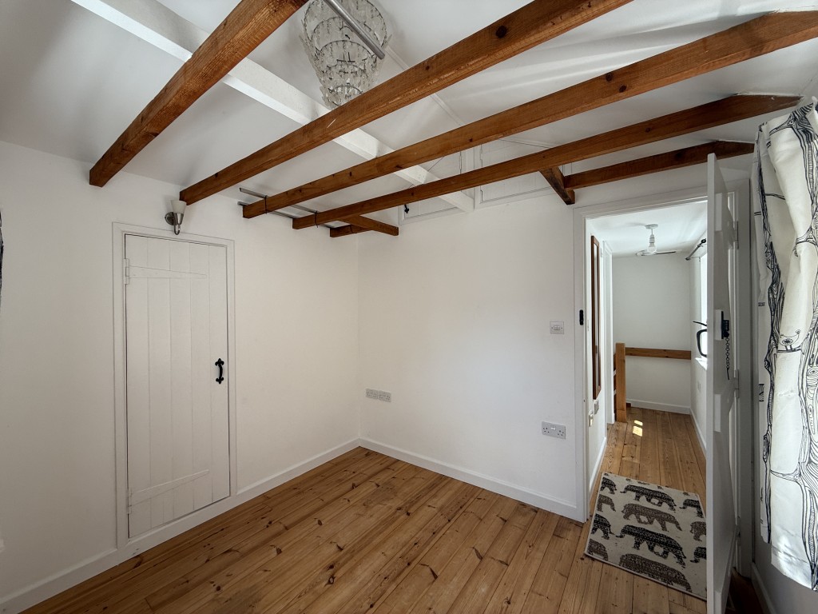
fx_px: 331
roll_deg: +0.2
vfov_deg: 85.7
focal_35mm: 14
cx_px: 409
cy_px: 307
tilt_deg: +0.5
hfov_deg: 102.1
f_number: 2.2
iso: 50
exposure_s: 1/114
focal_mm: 2.22
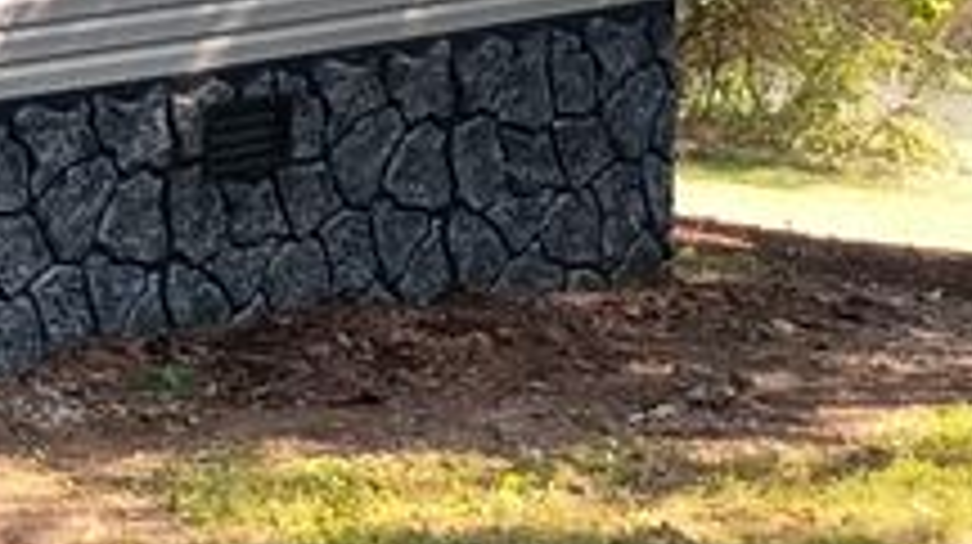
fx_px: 5021
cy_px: 202
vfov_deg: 6.2
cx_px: -479
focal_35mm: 195
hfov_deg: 10.7
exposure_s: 1/120
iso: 139
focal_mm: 4.27
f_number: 1.8
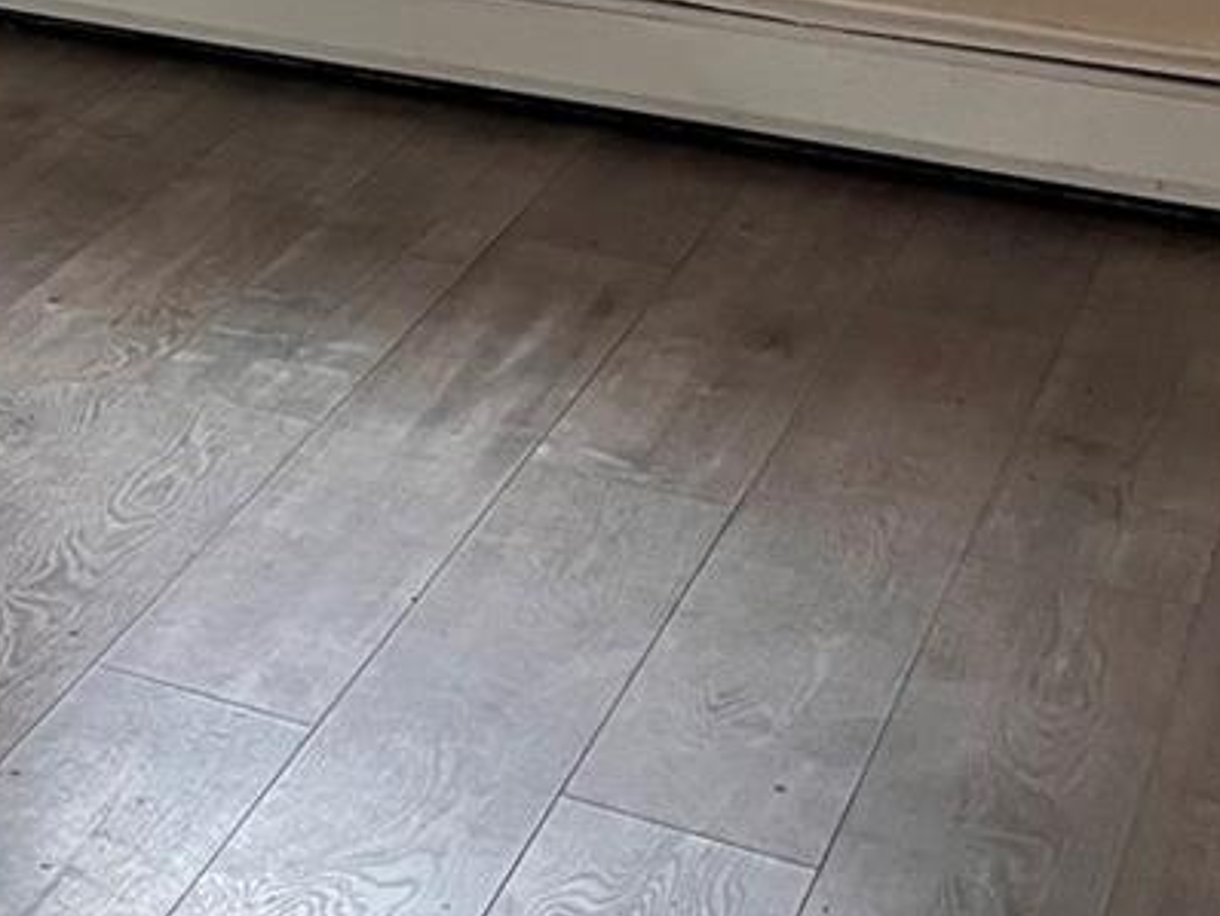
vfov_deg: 14.6
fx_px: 3315
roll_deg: +0.6
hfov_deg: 18.2
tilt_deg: -8.5
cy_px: -487
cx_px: -677
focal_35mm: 94
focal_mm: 5.1
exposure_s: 1/71
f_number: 1.6
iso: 125
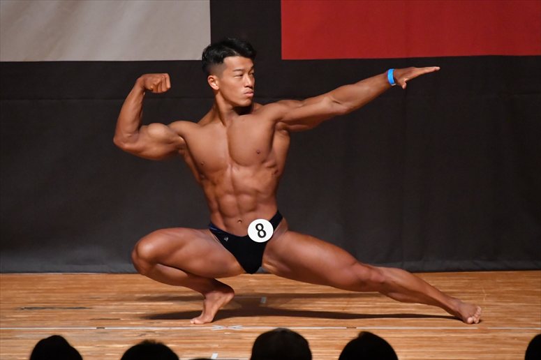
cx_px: 270
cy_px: 180
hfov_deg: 4.6
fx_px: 6759
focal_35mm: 450
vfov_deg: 3.1
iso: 10000
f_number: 5.6
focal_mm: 300
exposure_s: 1/400
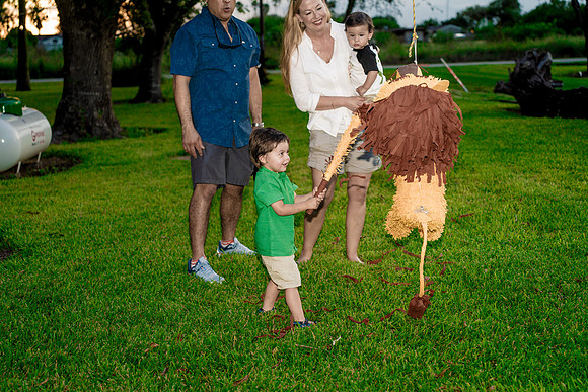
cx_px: 294
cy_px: 196
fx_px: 833
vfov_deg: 26.5
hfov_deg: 38.9
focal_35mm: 51
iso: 1250
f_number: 3.2
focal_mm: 51
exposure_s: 1/250
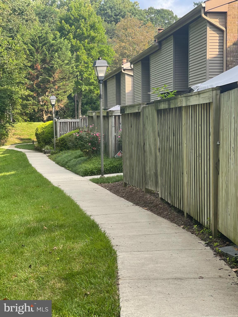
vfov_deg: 30.3
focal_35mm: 64
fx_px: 587
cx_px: 119
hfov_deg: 22.9
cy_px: 158
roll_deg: +0.2
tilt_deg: -2.2
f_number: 2.2
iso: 20
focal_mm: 7.5
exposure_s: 1/215
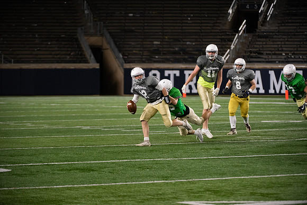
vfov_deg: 6.9
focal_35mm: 200
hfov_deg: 10.3
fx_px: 1706
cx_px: 154
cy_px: 102
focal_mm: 200
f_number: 4
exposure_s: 1/500
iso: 4000
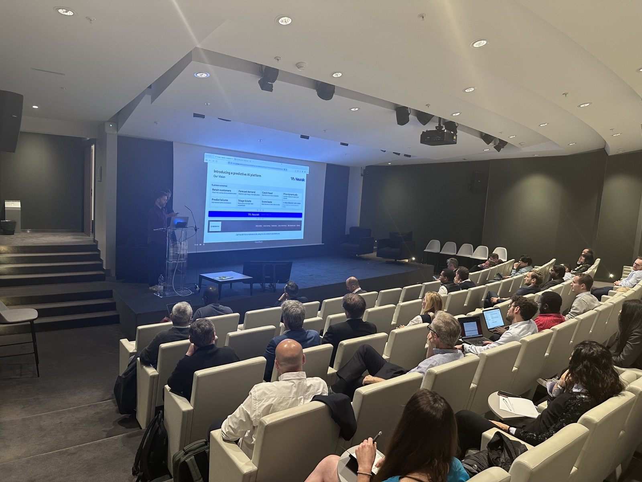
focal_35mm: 24
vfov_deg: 56.8
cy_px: 241
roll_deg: -3.9
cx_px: 321
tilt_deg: -6.2
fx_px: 445
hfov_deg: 71.6
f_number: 1.78
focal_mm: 6.86
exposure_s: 1/50
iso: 200
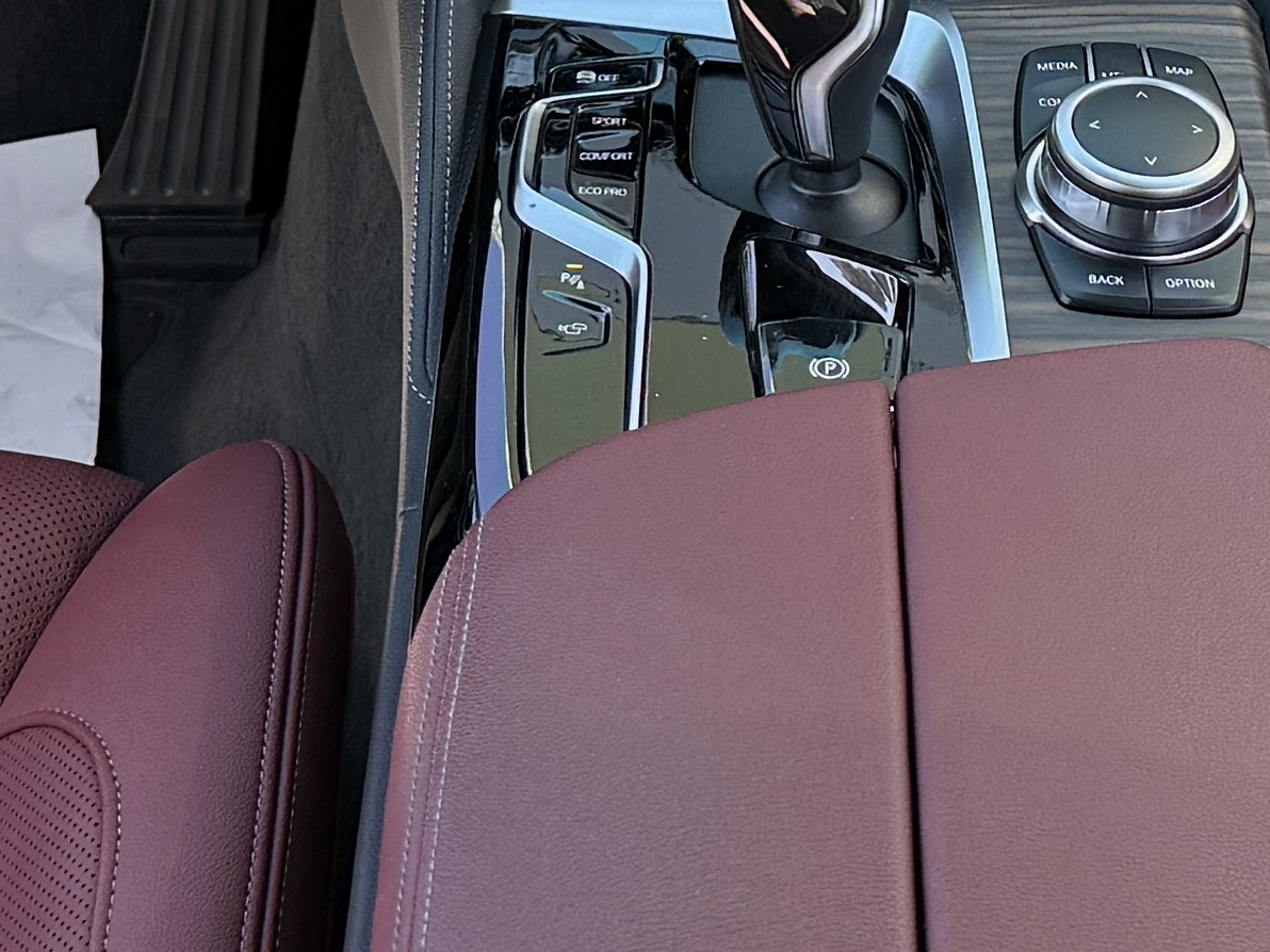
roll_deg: -2.0
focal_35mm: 115
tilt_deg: -22.3
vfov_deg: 12.4
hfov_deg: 17.1
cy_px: -403
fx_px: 4219
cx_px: 906
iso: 100
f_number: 1.78
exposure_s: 1/301
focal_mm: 6.76
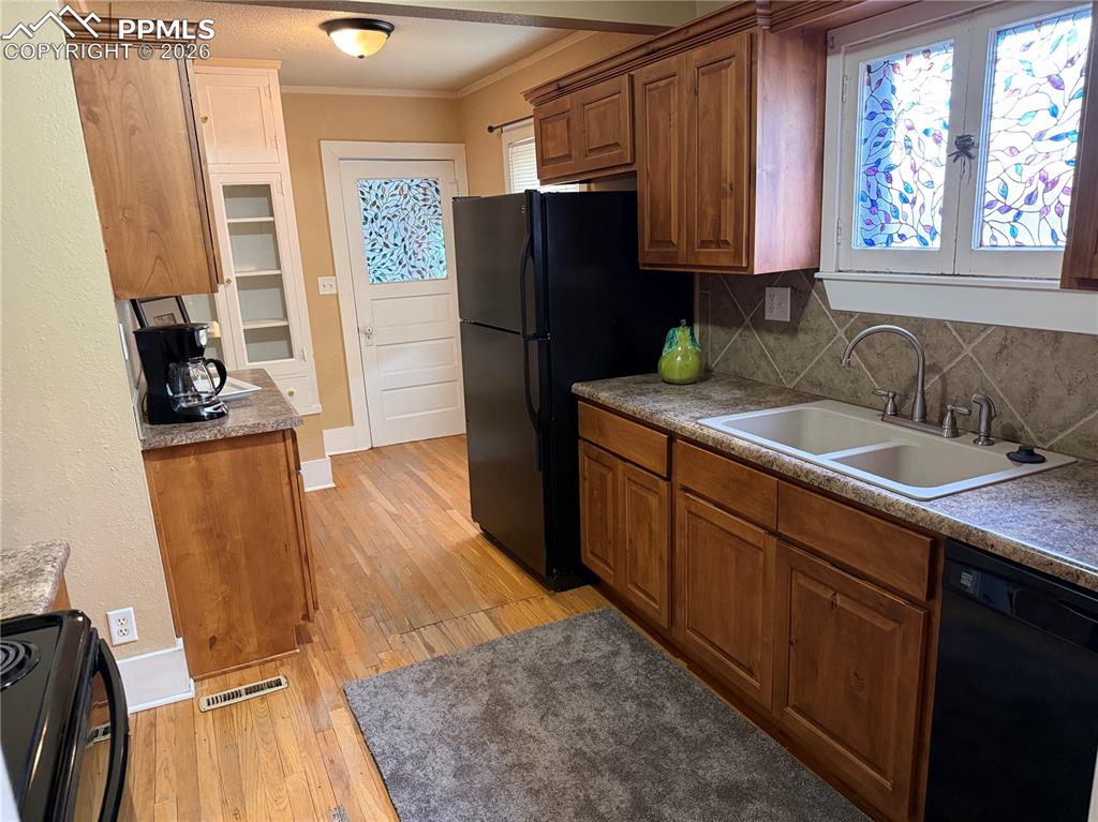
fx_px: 761
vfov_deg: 56.8
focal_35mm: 24
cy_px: 411
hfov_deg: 71.6
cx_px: 549
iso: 500
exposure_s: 1/60
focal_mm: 6.76
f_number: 1.78
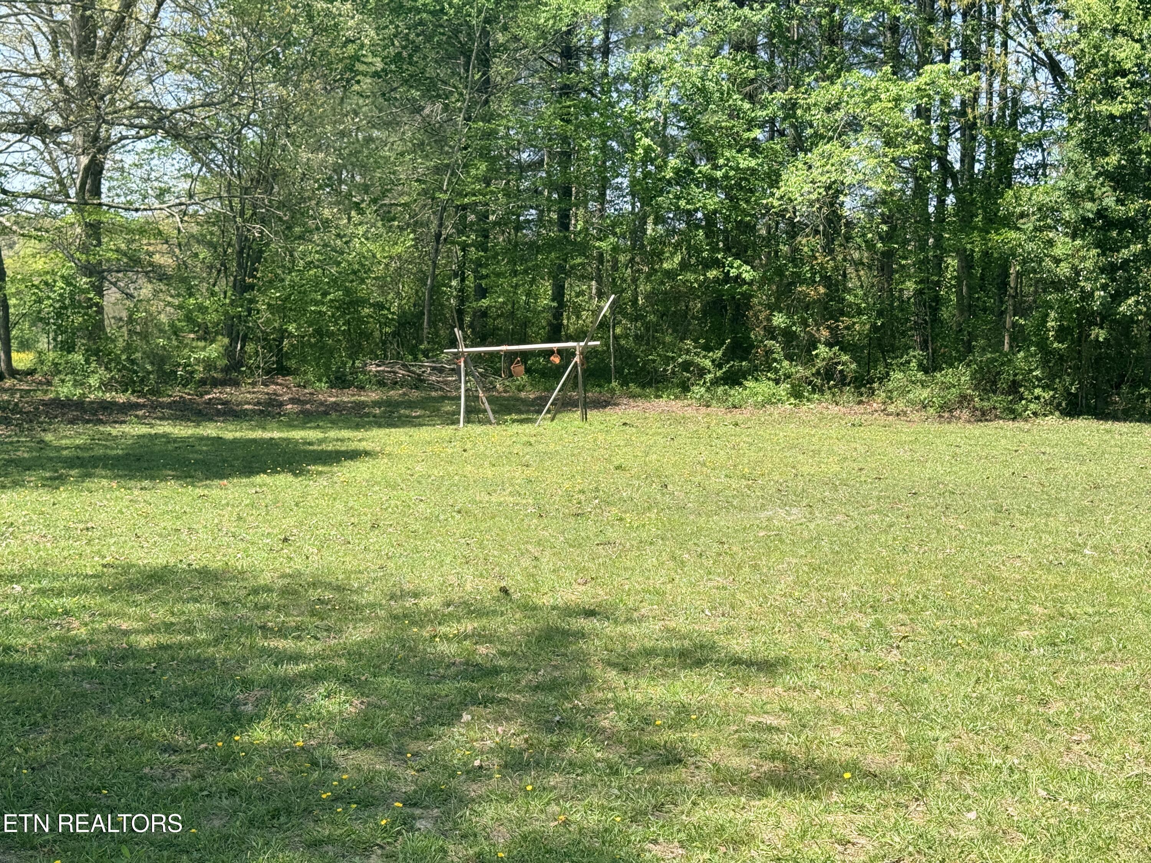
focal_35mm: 48
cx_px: 576
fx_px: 1596
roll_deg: -0.9
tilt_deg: -3.5
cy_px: 432
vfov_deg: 30.3
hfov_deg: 39.7
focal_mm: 6.76
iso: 80
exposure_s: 1/2415
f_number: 1.78
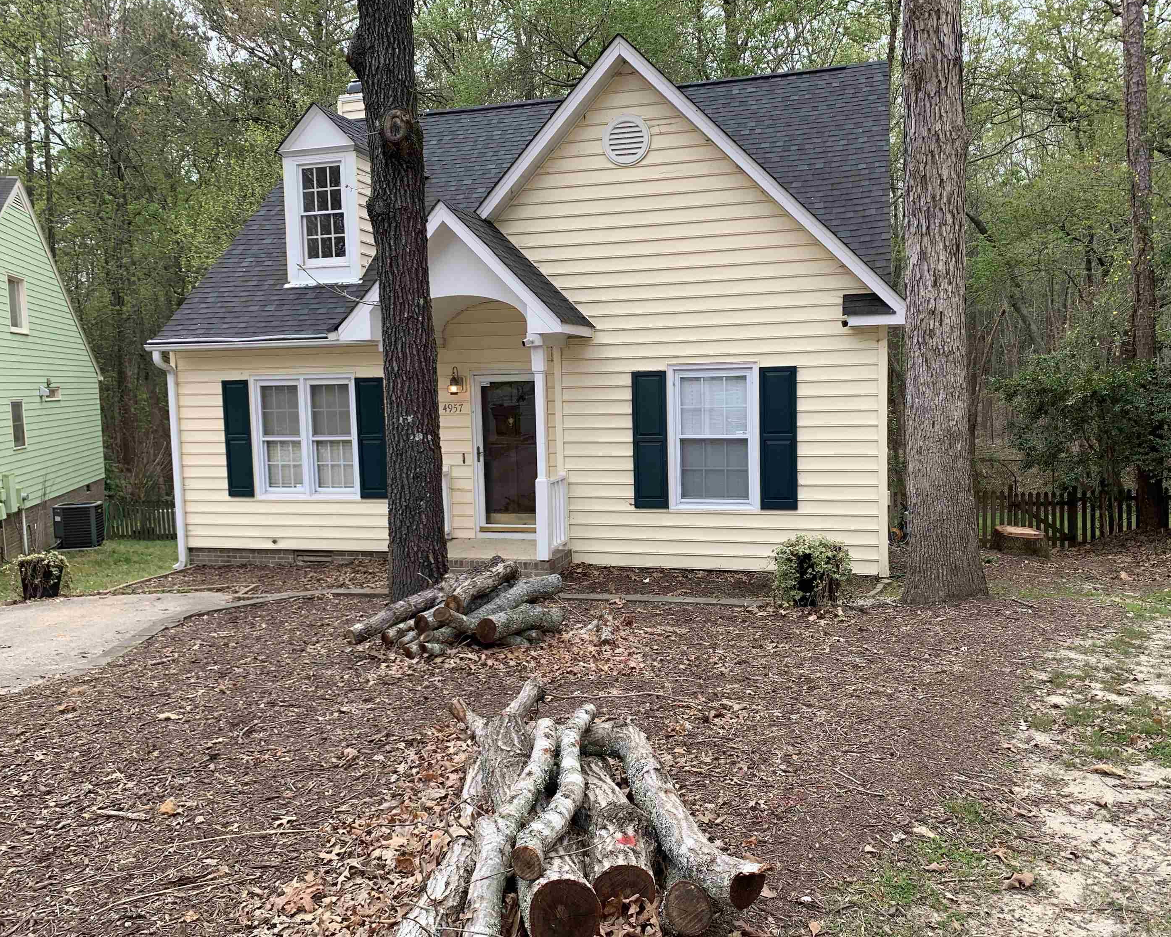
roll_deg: +1.0
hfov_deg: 62.2
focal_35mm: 28
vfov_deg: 51.5
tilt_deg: -4.2
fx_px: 970
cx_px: 609
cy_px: 479
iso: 25
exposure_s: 1/580
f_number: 1.8
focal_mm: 4.25
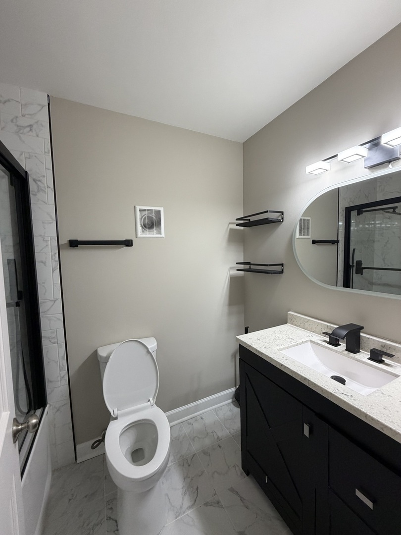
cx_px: 200
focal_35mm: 14
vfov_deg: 102.1
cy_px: 268
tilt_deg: -3.9
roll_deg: +2.1
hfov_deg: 85.7
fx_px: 216
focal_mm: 2.22
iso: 320
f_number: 2.2
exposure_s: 1/120
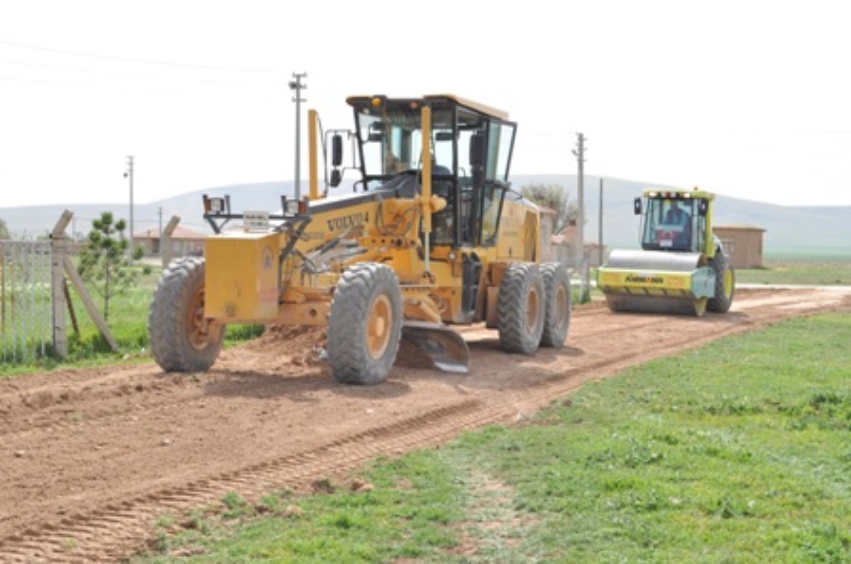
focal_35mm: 60
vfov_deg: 22.5
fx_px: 1416
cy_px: 282
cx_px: 426
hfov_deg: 33.5
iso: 200
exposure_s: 1/250
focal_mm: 40
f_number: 8
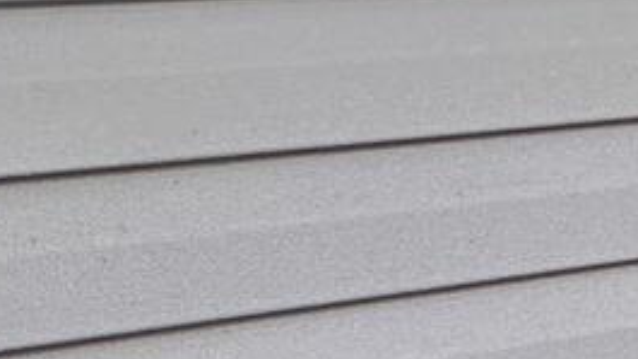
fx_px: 1996
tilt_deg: -11.6
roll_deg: +1.6
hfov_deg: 9.2
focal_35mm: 118
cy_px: 292
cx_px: 2318
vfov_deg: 10.2
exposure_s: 1/405
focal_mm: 2.22
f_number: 2.2
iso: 40
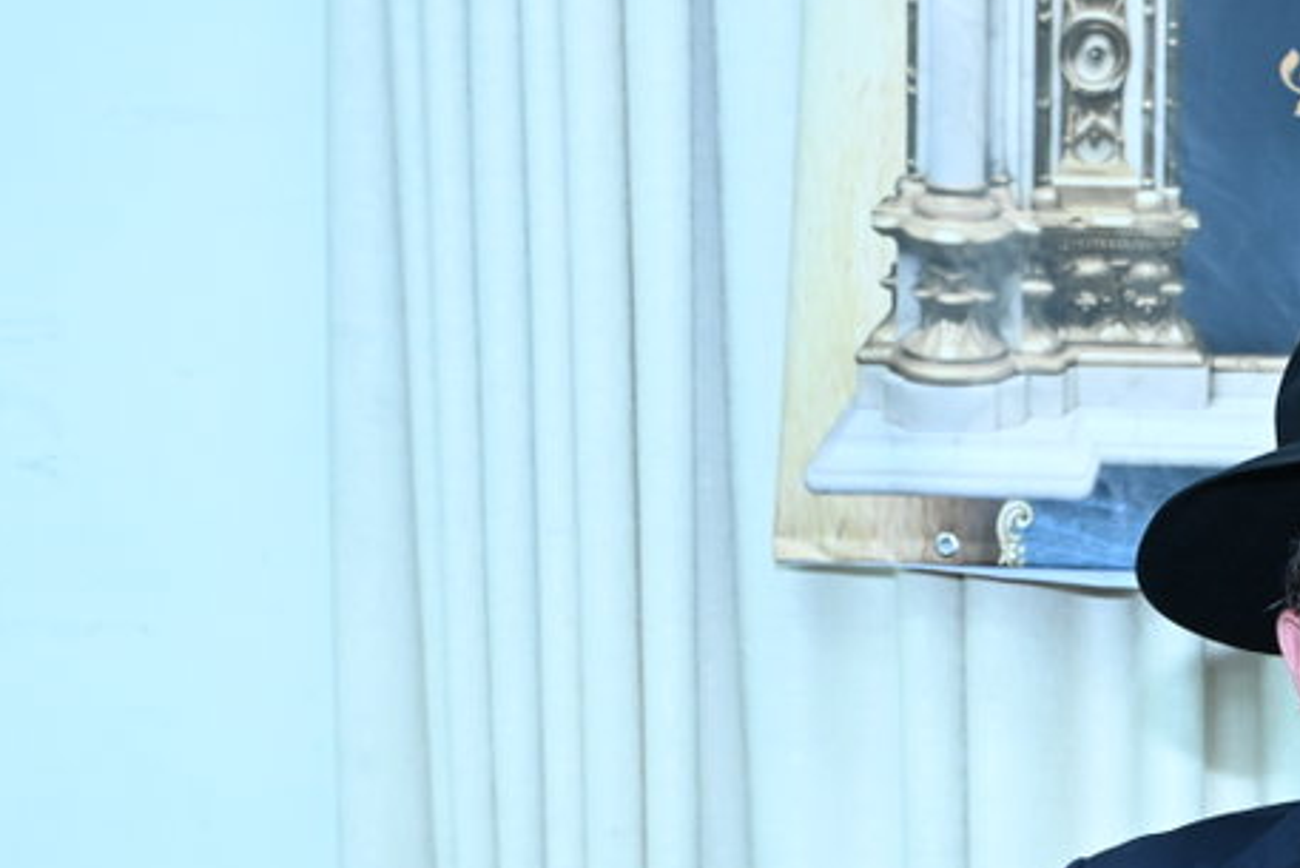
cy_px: 1168
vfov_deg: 12.9
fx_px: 3703
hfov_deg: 18.2
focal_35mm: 103
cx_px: 1798
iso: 1250
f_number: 5.6
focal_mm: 33.5
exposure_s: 1/60
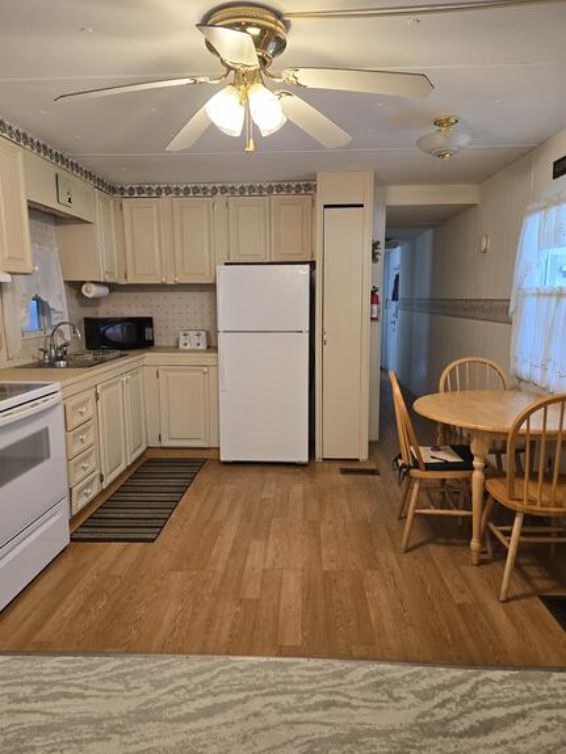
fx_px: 523
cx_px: 274
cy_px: 384
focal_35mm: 24
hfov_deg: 56.8
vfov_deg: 71.6
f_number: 1.7
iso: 160
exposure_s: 1/120
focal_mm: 6.3
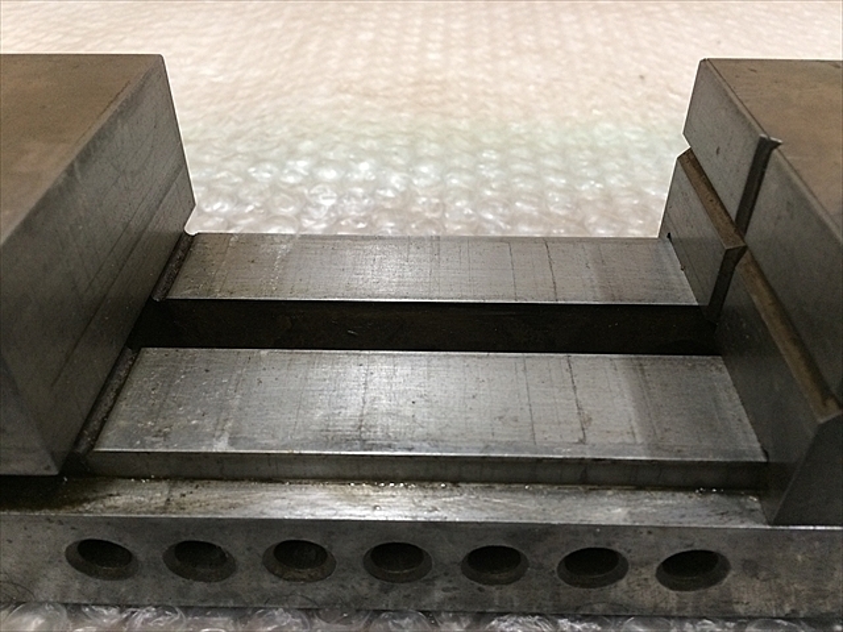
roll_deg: +1.7
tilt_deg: -39.2
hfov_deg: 61.7
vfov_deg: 48.2
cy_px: 316
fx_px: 706
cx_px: 422
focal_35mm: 29
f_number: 2.2
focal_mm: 4.15
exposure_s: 1/30
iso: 125
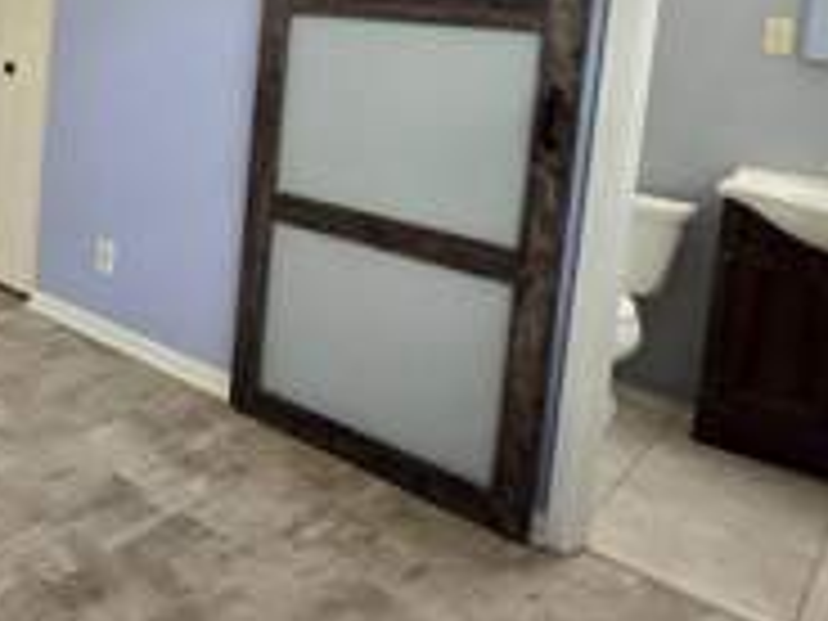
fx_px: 813
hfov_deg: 44.4
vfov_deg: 39.1
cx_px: -32
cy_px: 72
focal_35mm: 34
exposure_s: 1/60
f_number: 2.2
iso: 500
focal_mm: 2.2
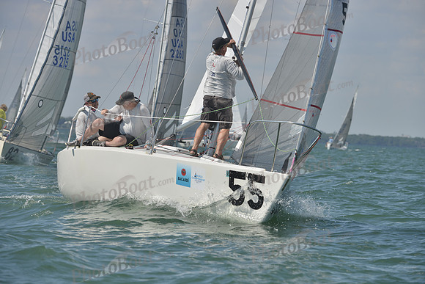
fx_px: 2834
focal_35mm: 240
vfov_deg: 5.7
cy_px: 142
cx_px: 212
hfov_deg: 8.6
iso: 200
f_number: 8
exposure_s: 1/1000
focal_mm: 240
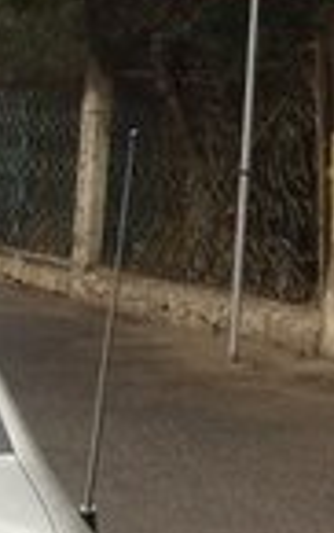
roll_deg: -0.8
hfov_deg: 8.9
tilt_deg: -19.1
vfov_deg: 13.9
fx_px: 2033
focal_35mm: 140
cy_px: 825
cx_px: -290
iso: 40
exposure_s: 1/33
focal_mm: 4.15
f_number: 2.2
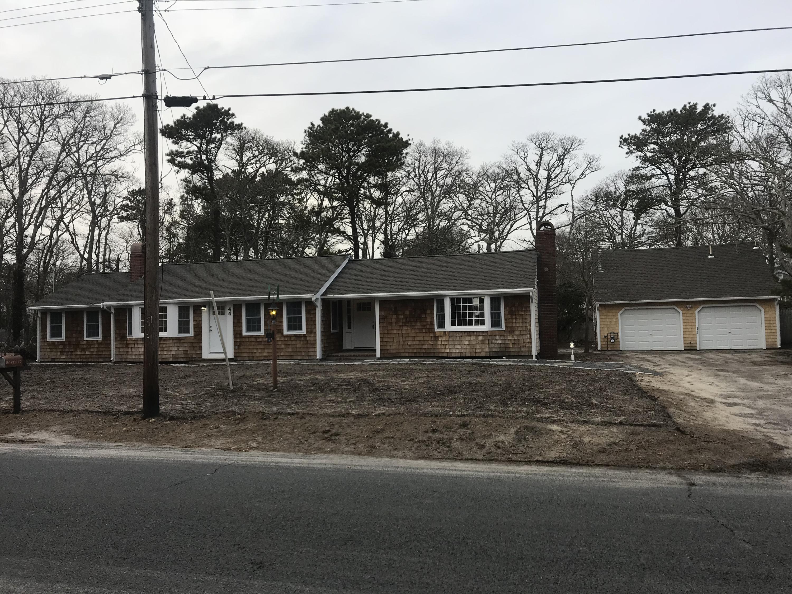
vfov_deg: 49.7
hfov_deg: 63.4
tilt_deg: +3.6
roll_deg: +1.1
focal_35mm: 28
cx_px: 396
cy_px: 297
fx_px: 641
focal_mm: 3.99
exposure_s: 1/532
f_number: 1.8
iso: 20
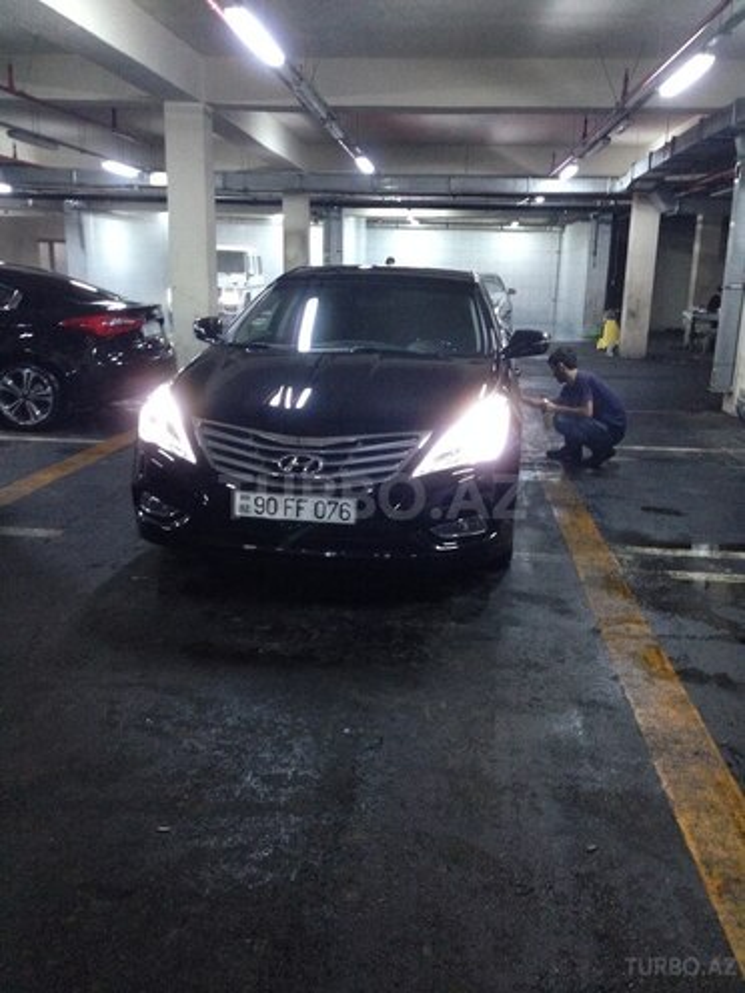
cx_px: 372
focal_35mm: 33
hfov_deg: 42.9
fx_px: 947
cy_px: 496
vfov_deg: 55.4
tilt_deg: -11.3
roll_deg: -1.6
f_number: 2.4
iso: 320
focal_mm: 4.12
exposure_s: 1/20
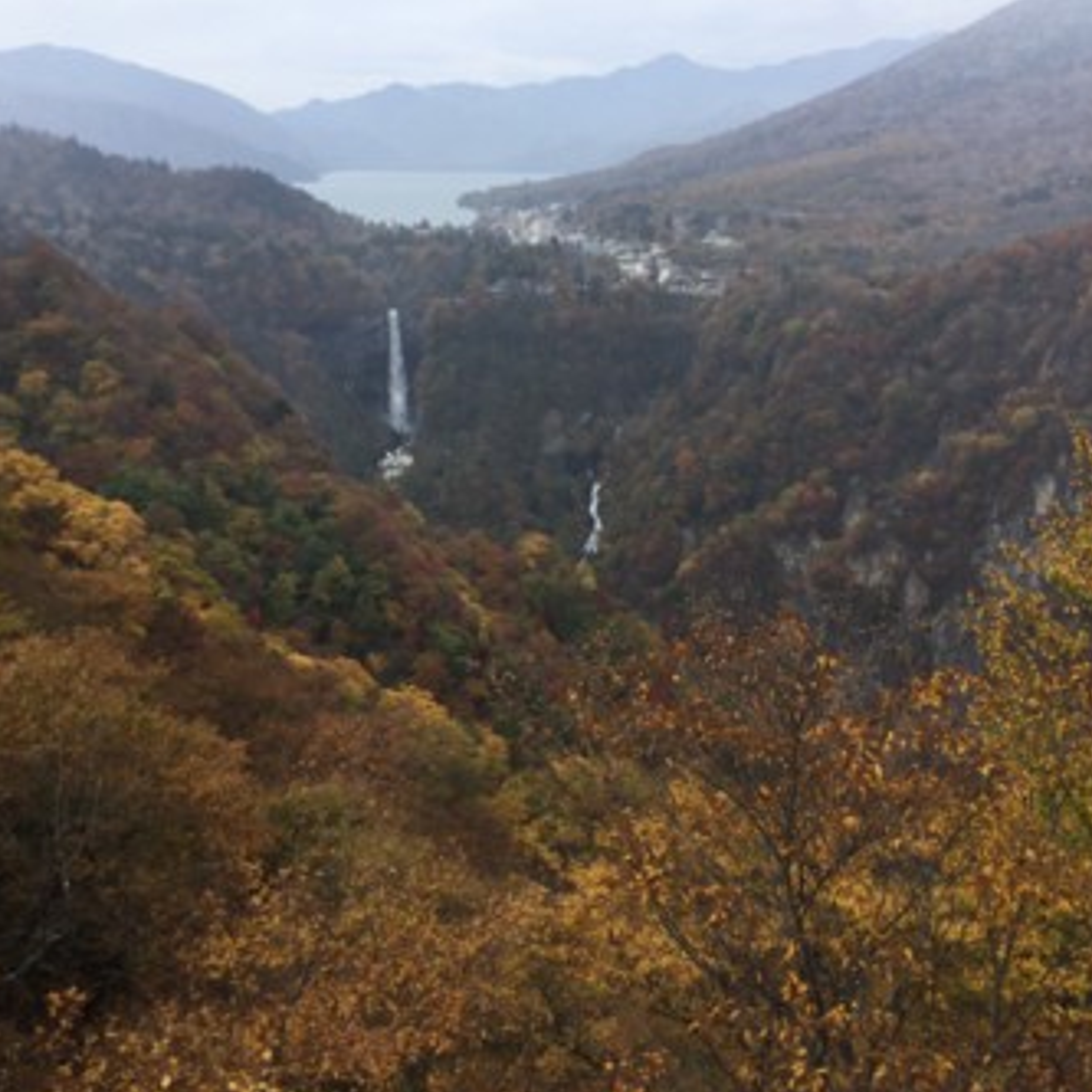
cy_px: 548
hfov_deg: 44.9
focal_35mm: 37
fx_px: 1321
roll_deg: -0.8
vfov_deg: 44.9
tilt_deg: -20.4
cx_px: 548
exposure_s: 1/691
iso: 25
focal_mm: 3.3
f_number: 2.4
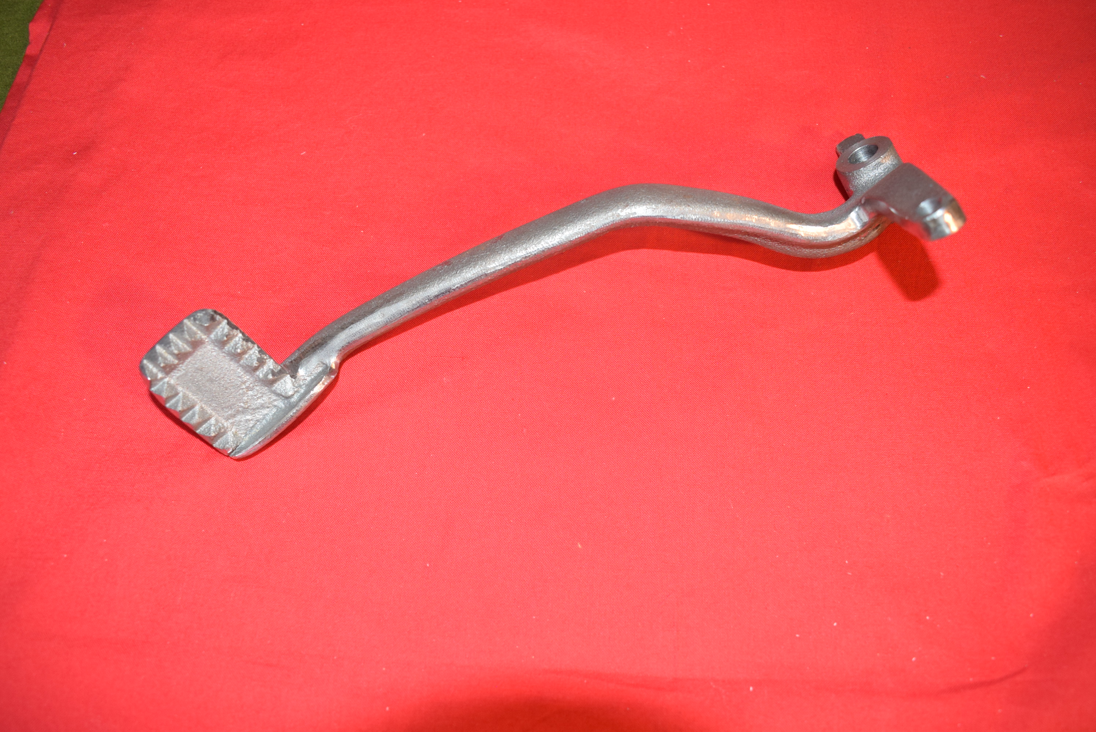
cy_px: 366
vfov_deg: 48.0
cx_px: 548
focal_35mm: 27
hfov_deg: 67.3
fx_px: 823
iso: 800
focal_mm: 18
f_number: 5
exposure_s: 1/40
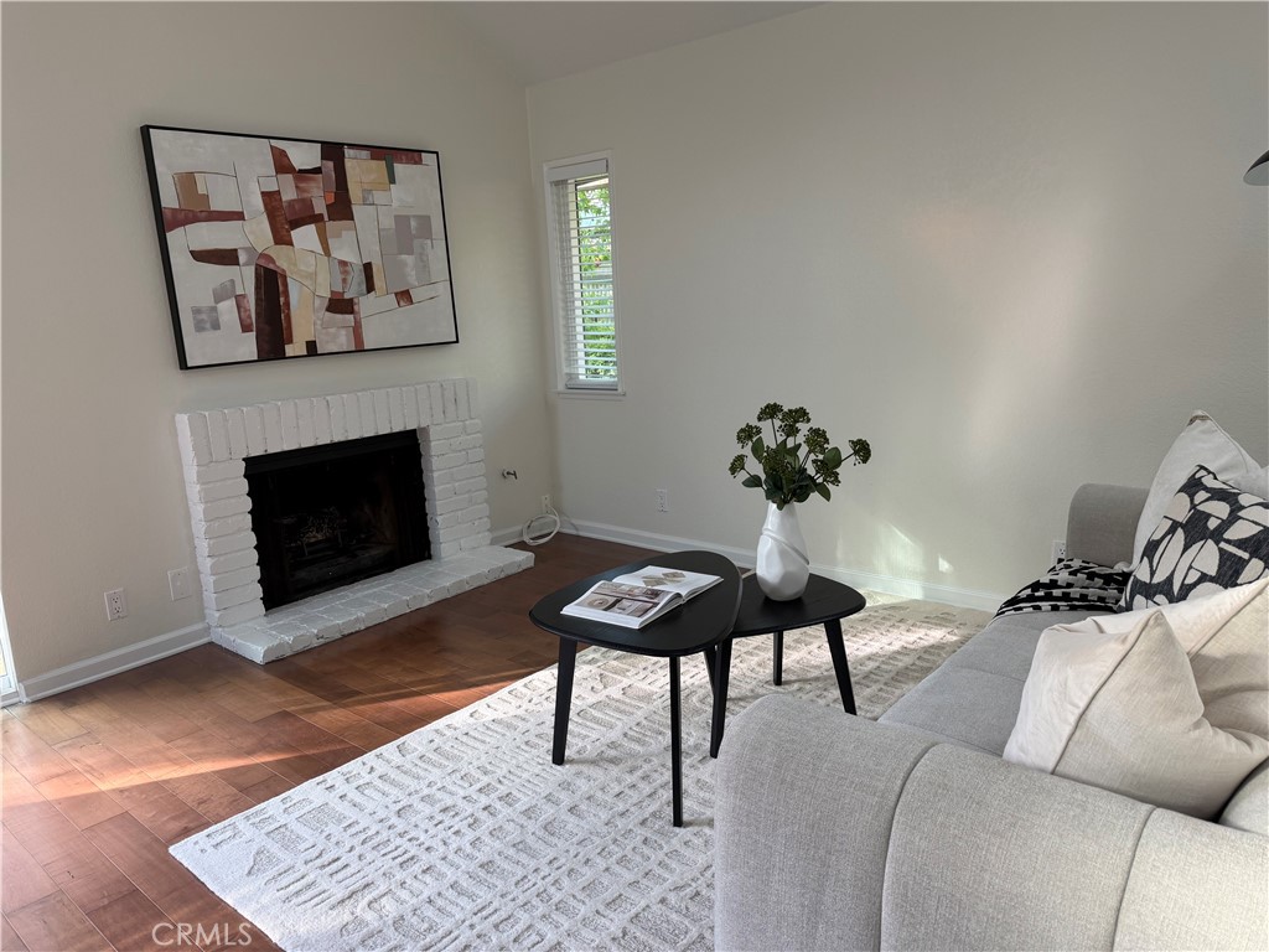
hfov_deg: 71.6
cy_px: 476
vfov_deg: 56.8
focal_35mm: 24
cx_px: 634
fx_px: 880
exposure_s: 1/121
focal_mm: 6.76
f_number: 1.78
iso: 125
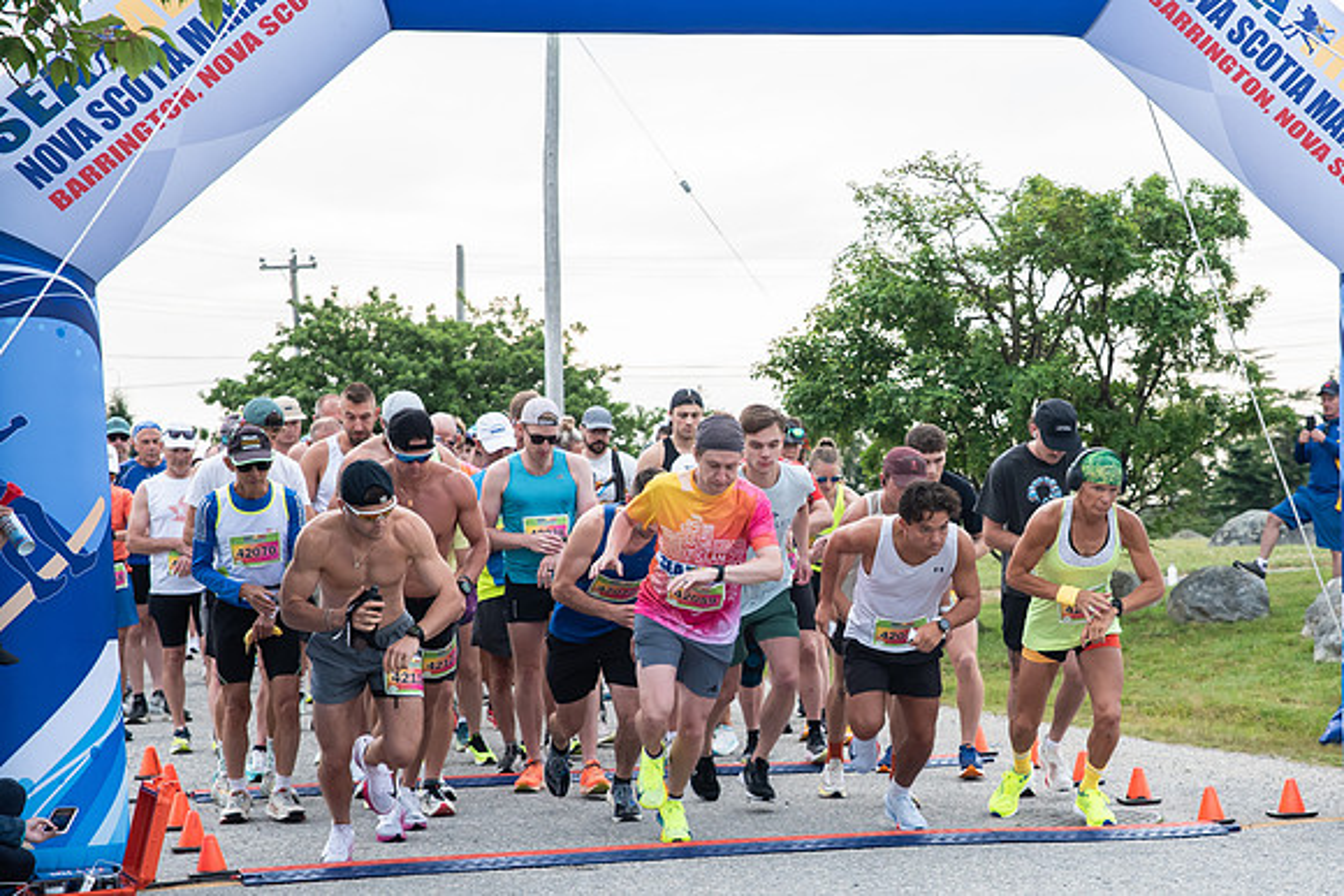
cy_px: 596
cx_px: 894
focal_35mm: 74
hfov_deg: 27.0
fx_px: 2781
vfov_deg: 18.3
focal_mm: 56
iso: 800
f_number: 4.5
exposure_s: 1/250
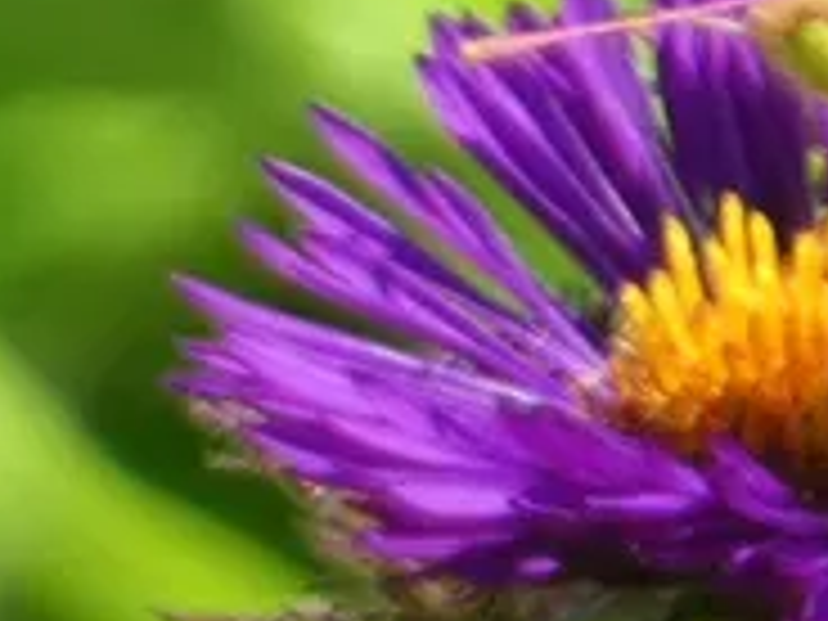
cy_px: 180
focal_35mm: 2708
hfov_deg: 0.7
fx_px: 64774
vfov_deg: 0.5
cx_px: 1161
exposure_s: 1/100
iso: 125
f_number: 5.6
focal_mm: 139.4
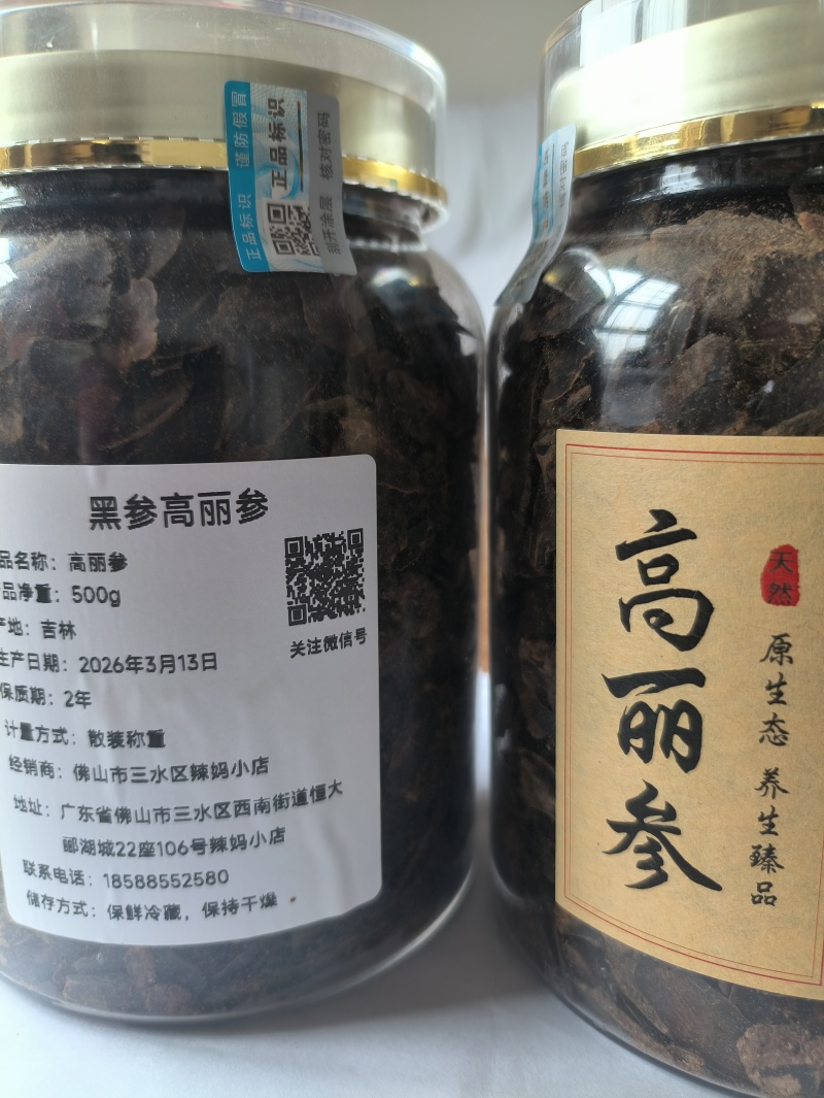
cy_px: 549
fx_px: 729
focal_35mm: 23
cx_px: 412
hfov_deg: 58.9
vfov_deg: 73.9
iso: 103
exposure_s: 1/50
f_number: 1.79
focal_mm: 4.69
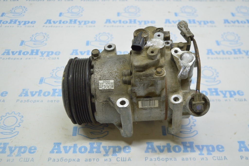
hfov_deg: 45.0
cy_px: 83
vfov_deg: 30.8
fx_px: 301
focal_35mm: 44
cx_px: 124
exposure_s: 1/50
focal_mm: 29
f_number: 4.2
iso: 400
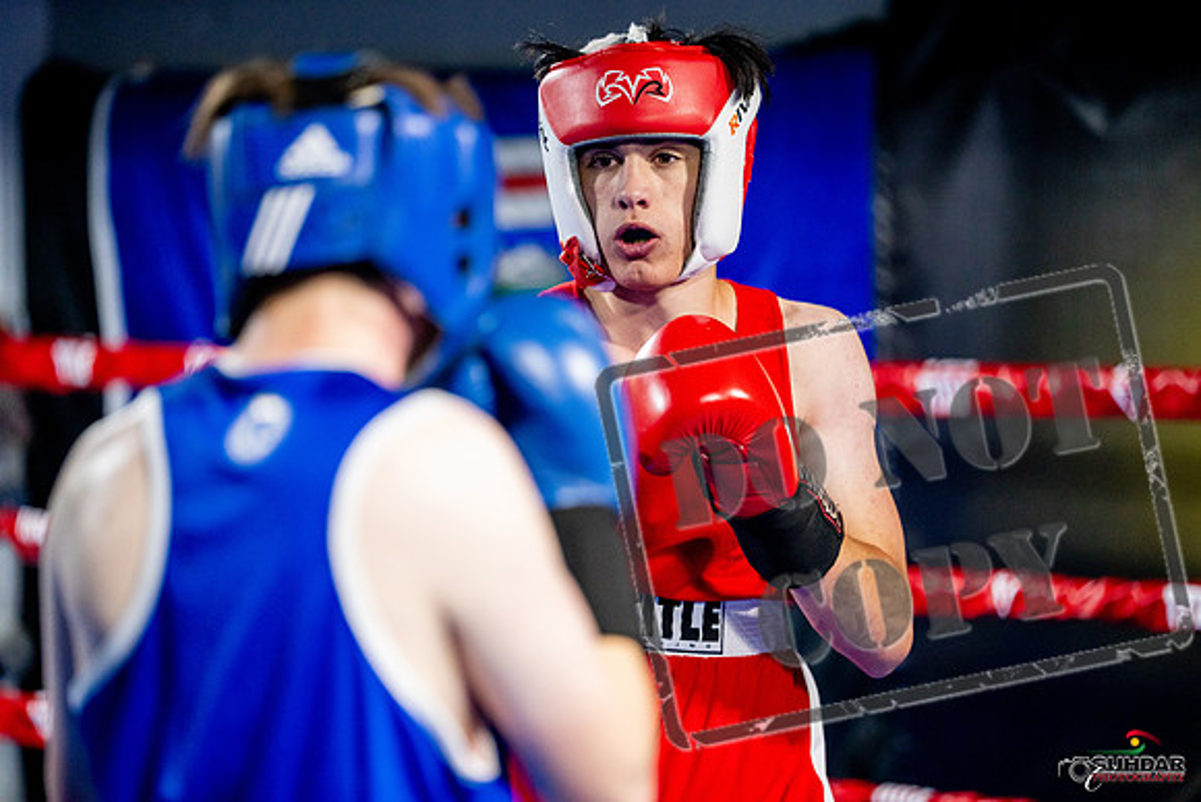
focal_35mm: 135
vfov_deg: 10.2
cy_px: 401
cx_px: 600
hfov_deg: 15.2
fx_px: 4505
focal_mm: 135
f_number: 2
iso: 4000
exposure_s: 1/1000
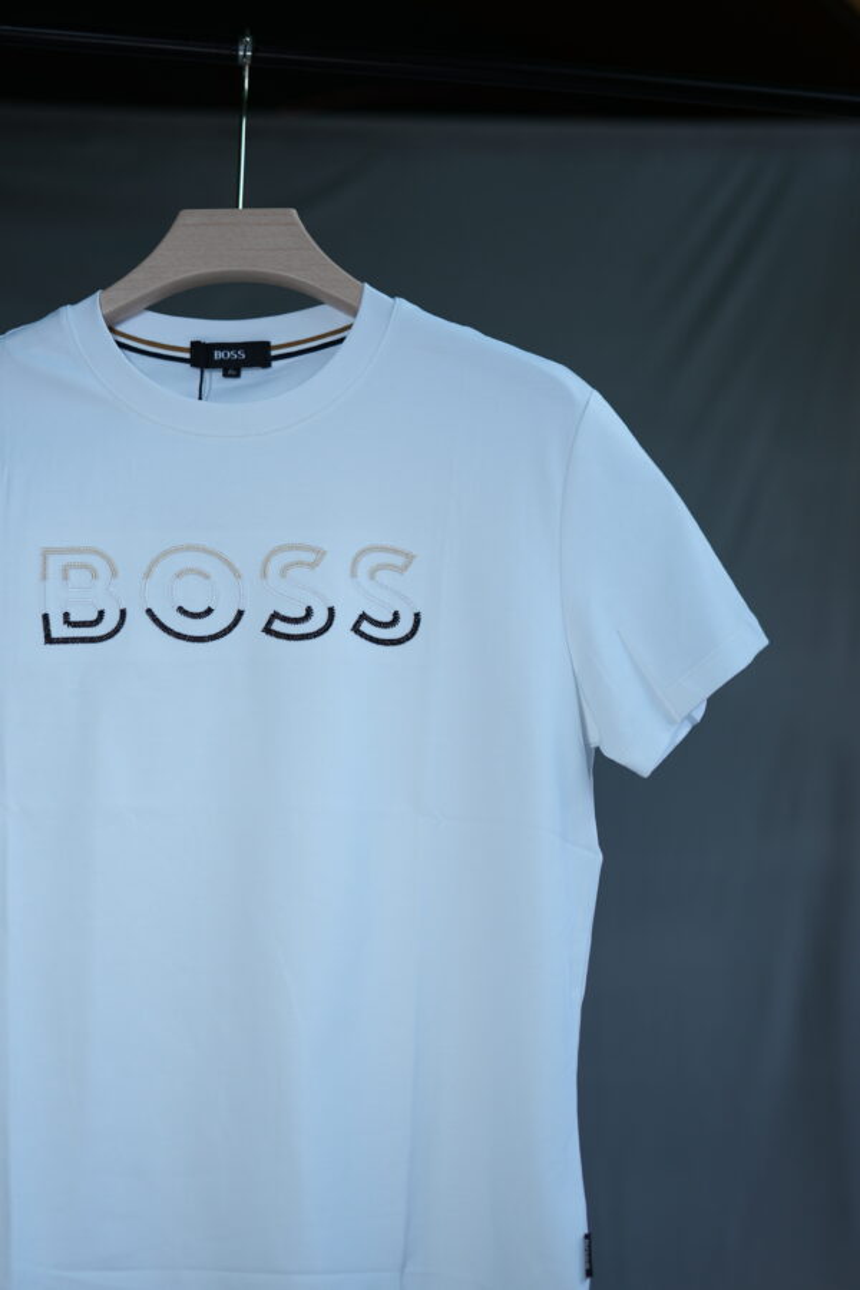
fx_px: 1863
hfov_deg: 26.0
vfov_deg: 38.2
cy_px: 645
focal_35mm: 52
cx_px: 430
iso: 100
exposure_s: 1/1250
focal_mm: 35
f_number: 1.4
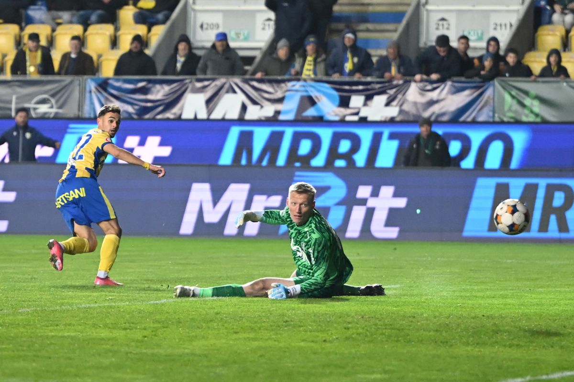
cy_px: 191
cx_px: 287
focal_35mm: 140
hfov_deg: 14.7
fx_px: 2232
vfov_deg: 9.8
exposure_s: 1/1600
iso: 4000
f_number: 2.8
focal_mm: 140
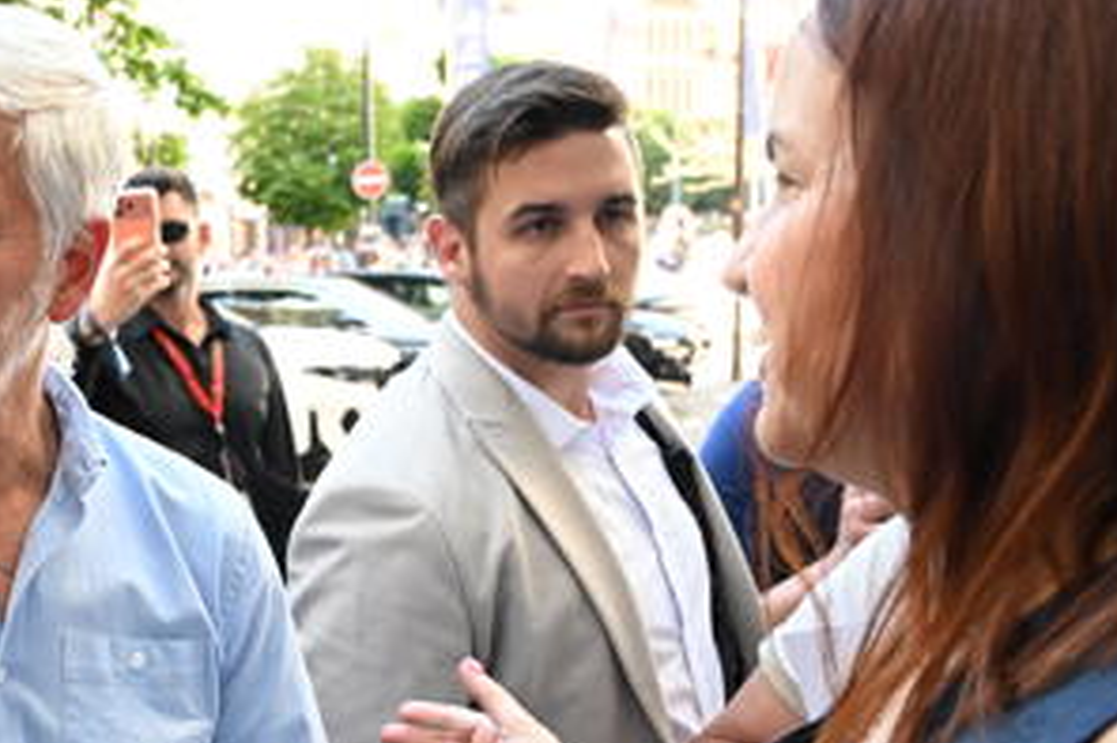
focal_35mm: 64
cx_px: -128
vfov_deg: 20.9
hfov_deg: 28.4
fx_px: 1990
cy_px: 615
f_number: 5
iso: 2000
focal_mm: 27.5
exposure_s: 1/320
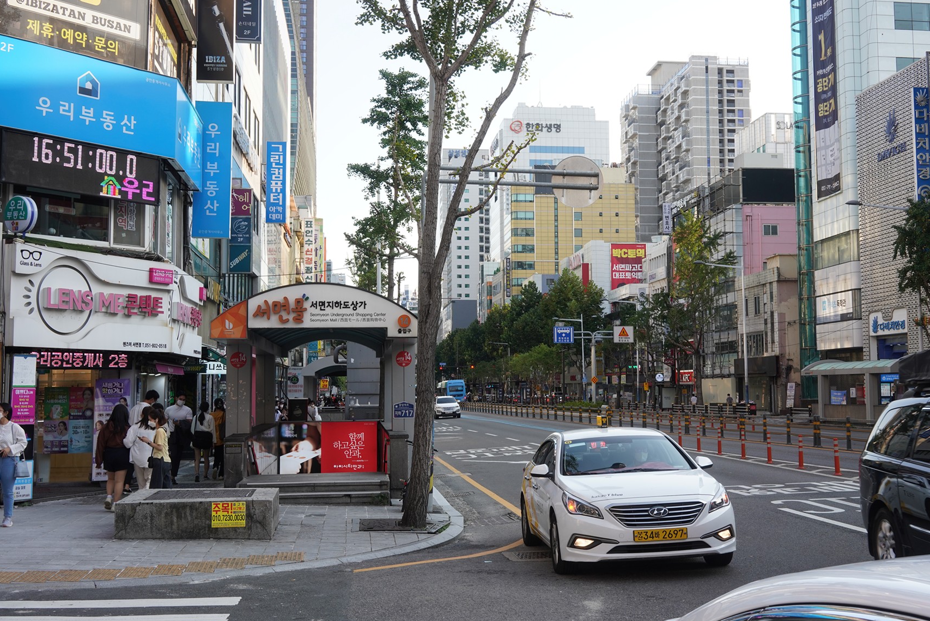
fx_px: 1059
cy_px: 291
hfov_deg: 47.3
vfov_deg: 32.6
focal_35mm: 41
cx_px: 517
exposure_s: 1/100
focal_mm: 35
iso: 400
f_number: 11
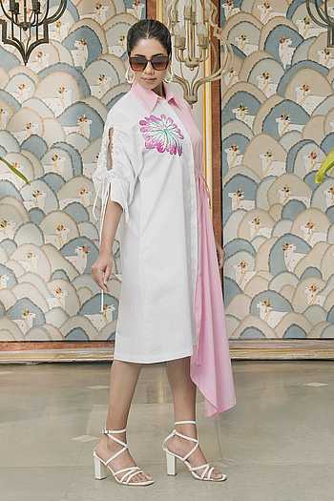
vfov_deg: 36.9
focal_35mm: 54
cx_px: 167
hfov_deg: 25.1
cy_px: 250
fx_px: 751
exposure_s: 1/160
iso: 160
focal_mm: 54
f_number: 8
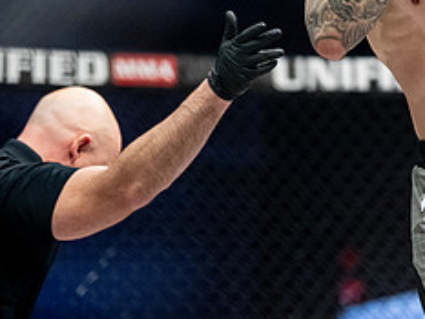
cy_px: 46
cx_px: 478
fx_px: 2555
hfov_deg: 9.4
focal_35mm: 208
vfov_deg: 7.1
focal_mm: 87
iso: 3200
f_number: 2
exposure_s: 1/1250
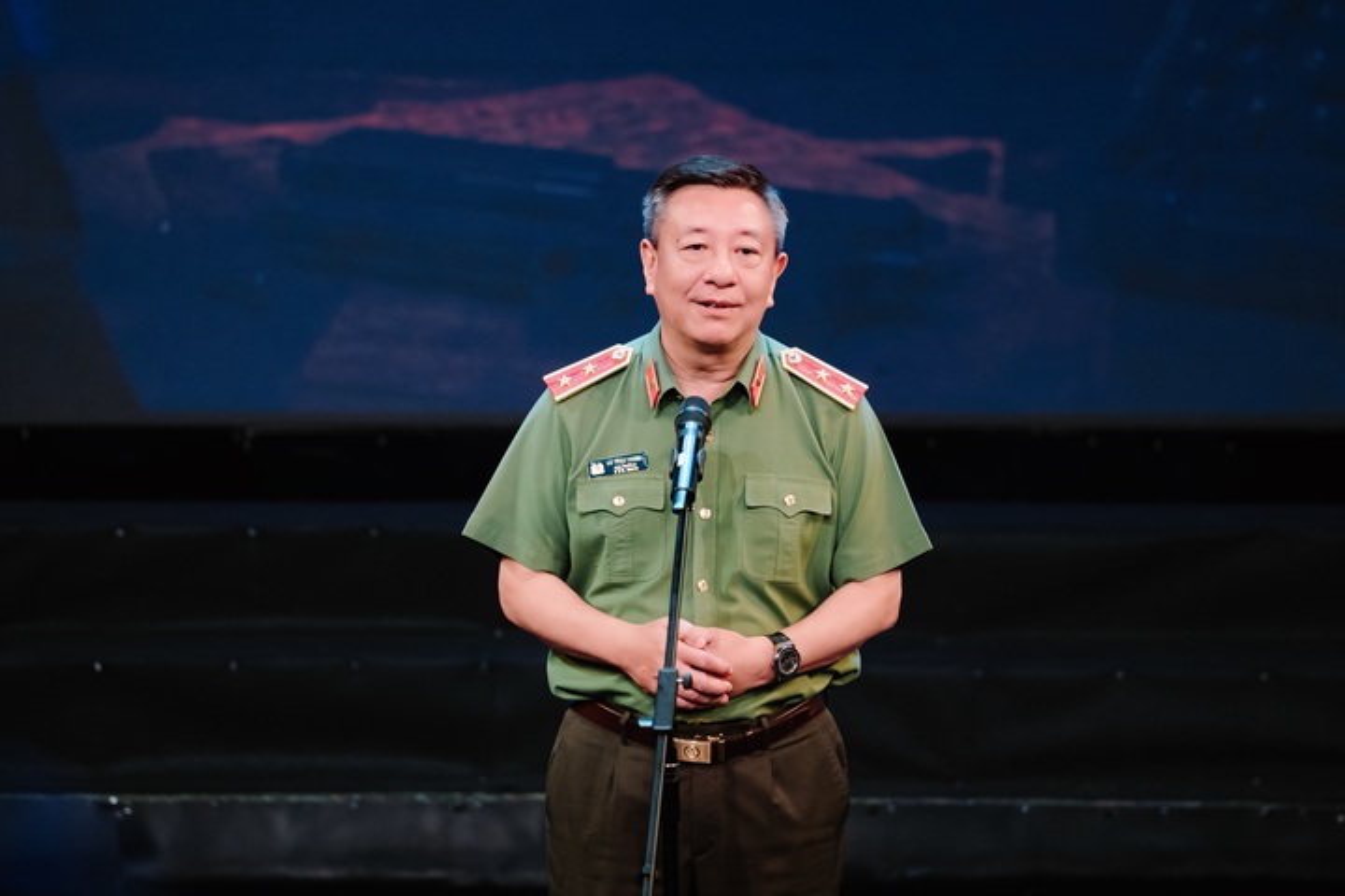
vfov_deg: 4.6
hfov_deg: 6.9
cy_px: 448
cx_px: 672
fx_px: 11207
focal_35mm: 300
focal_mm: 200
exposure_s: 1/250
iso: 1000
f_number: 2.8
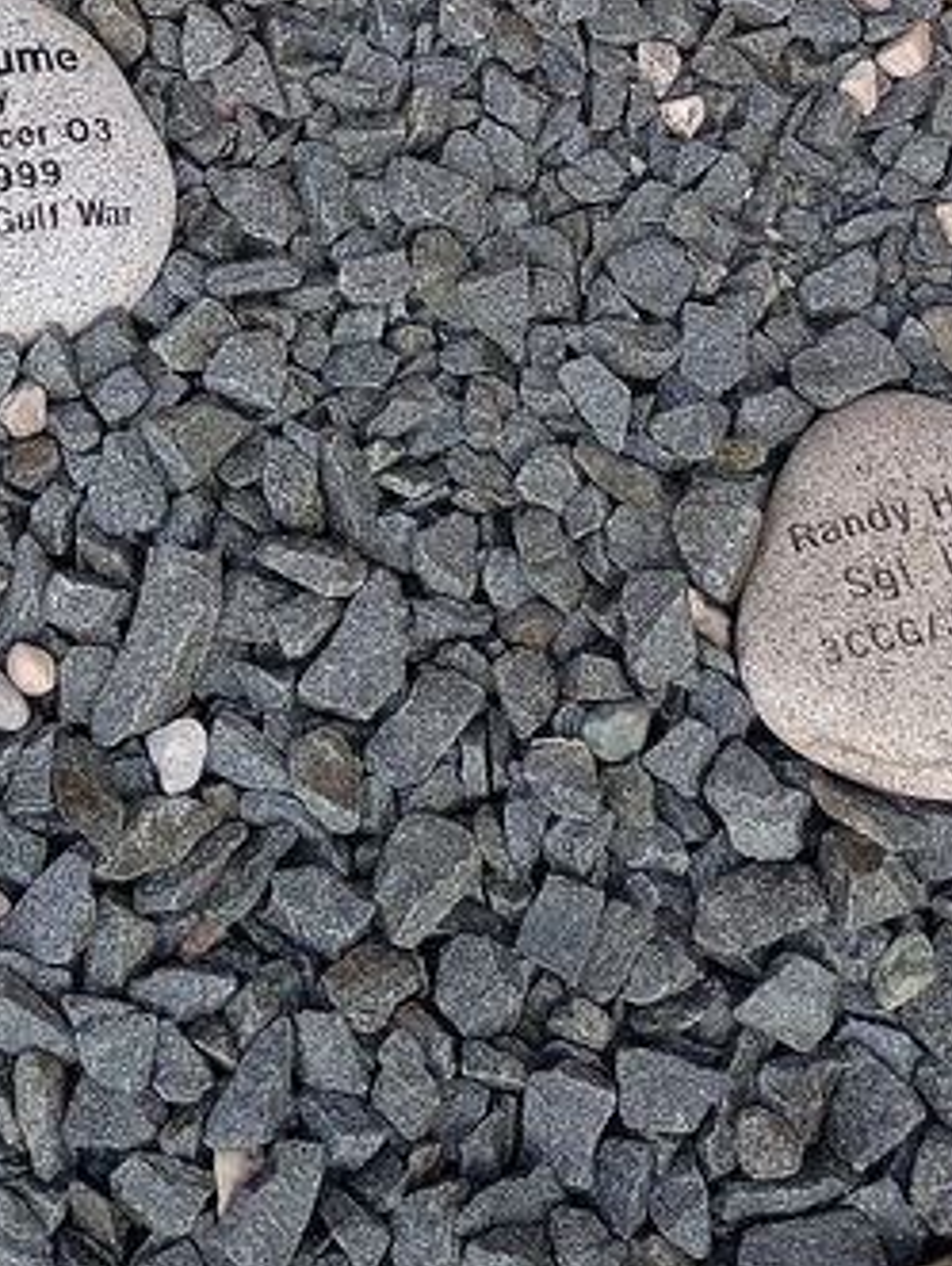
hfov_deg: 21.0
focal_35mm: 70
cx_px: 325
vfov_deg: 26.6
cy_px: 80
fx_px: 2562
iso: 100
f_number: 1.8
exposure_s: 1/221
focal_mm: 4.27
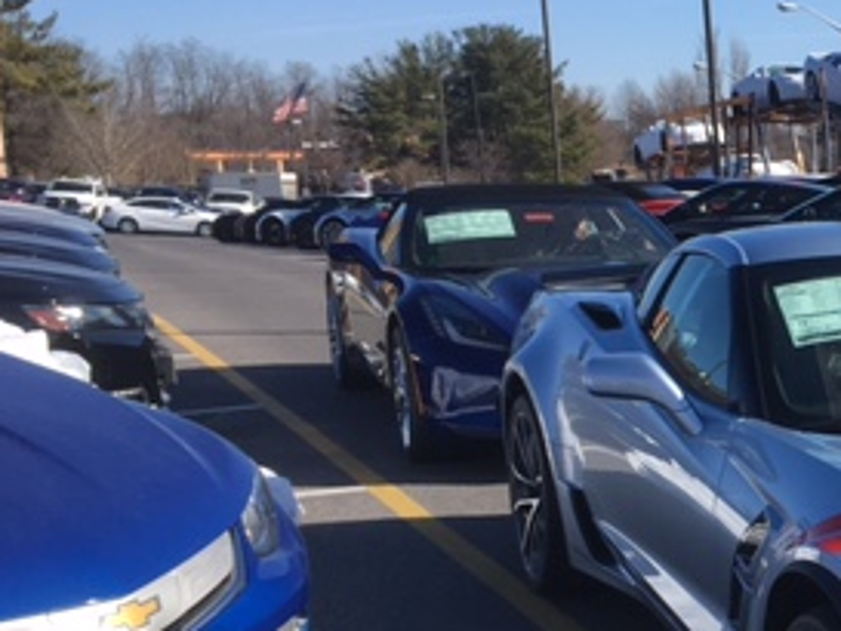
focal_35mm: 68
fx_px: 1653
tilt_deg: -10.7
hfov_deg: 26.1
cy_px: 502
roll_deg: +1.1
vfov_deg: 21.4
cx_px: 949
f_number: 2.2
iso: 25
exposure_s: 1/1374
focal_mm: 4.15
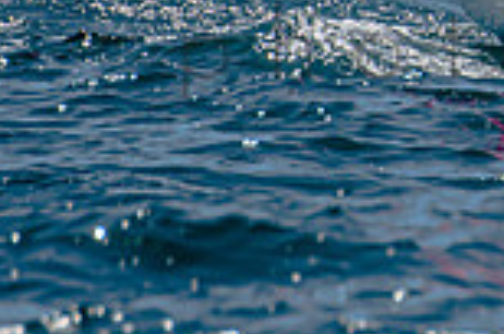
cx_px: 910
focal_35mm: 2368
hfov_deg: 0.9
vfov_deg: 0.6
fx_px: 33083
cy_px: -195
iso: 200
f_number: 5.6
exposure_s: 1/2000
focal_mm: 400
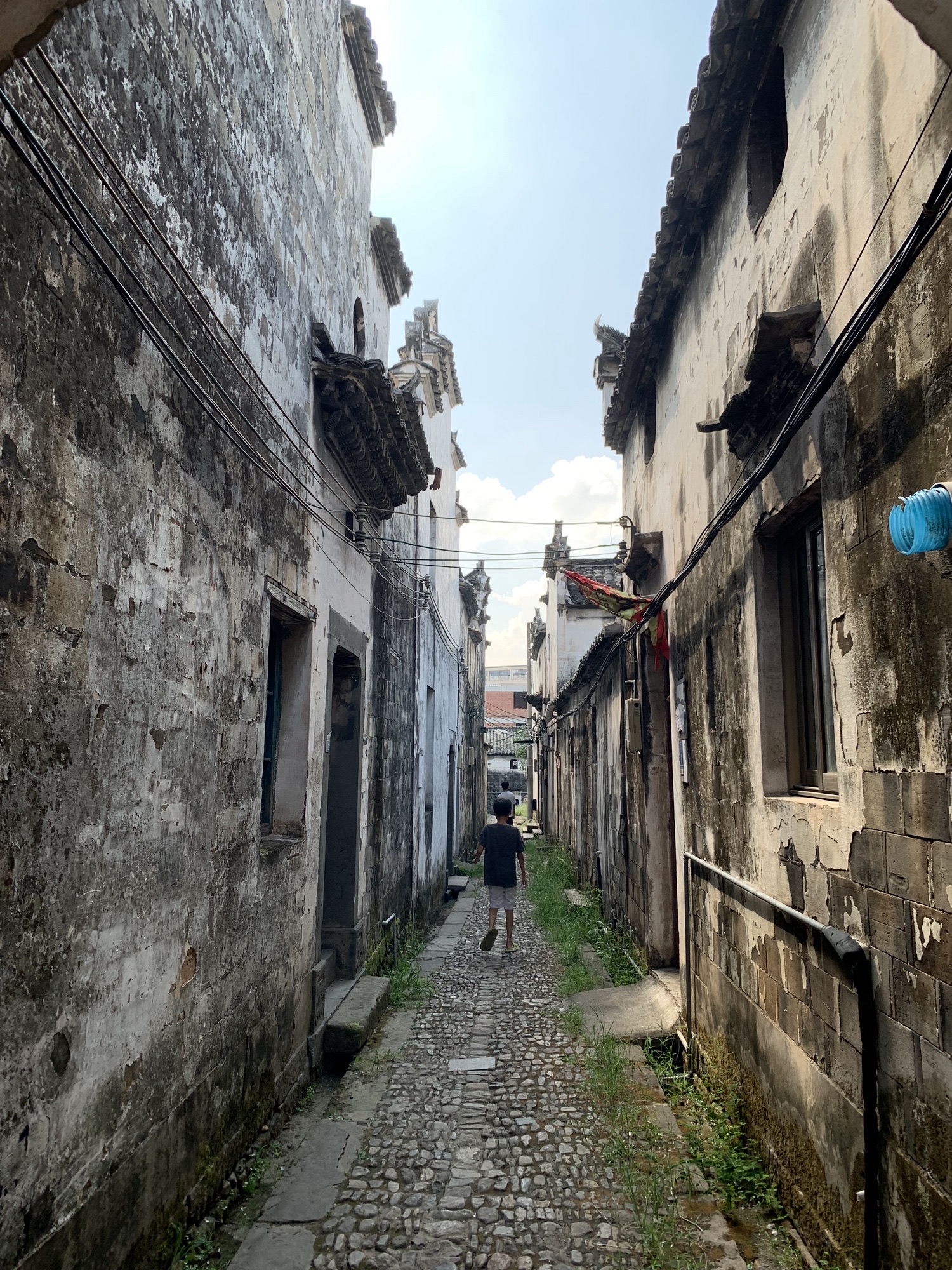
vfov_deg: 67.3
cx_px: 476
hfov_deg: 53.1
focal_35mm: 26
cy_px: 635
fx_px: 953
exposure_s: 1/465
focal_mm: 4.25
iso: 25
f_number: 1.8
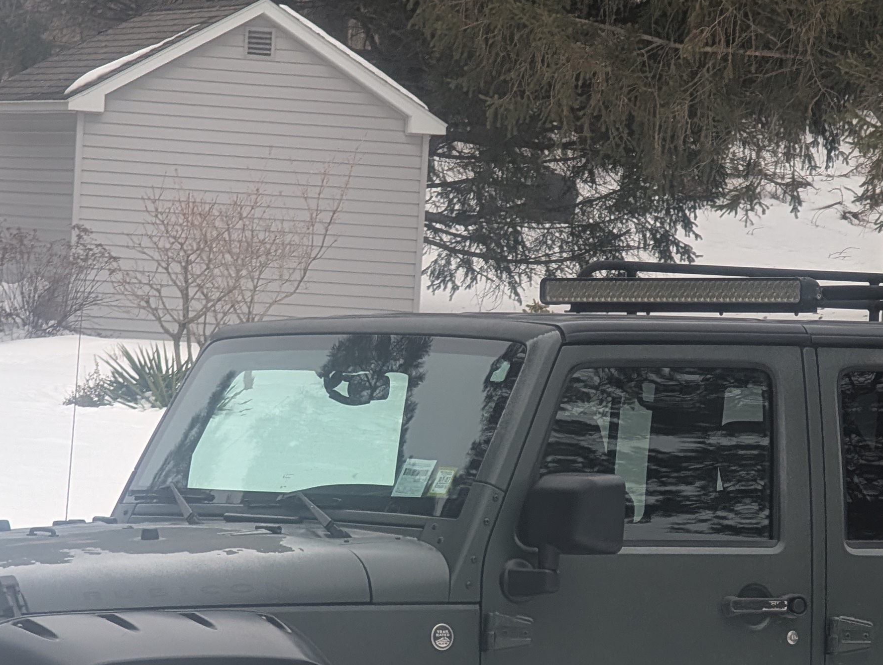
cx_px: 471
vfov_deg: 5.9
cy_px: 761
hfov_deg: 7.8
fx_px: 6463
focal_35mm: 253
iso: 62
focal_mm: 17.91
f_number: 2.8
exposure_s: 1/240
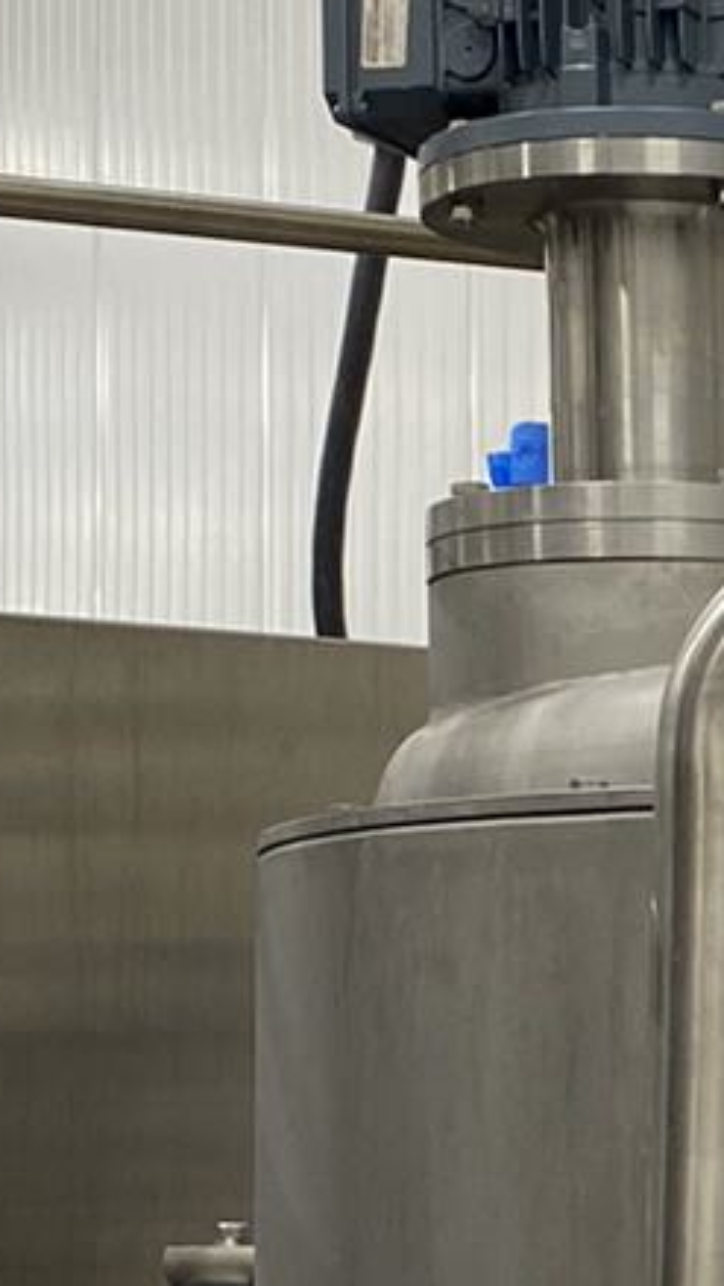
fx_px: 4504
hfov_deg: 8.8
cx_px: 1269
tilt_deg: +2.1
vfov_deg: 16.1
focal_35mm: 132
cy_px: 1031
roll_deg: -0.7
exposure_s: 1/106
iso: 125
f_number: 1.8
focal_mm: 4.25
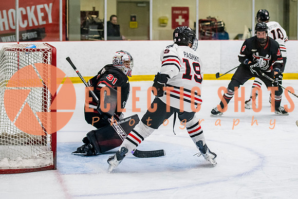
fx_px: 907
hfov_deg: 18.6
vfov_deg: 12.5
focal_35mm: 110
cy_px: 93
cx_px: 197
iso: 2500
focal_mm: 70
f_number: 3.2
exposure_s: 1/800
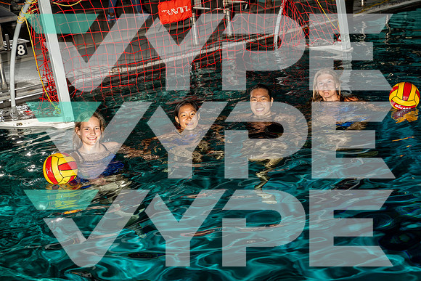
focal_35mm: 62
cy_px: 140
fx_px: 725
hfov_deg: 32.4
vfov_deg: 21.9
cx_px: 210
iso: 100
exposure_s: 1/250
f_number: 5.6
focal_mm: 62
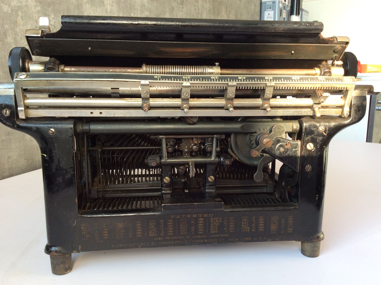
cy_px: 142
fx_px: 352
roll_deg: +1.1
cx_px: 190
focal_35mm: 32
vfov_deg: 44.1
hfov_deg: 56.9
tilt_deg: -11.5
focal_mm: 3.3
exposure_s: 1/50
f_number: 2.4
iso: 40
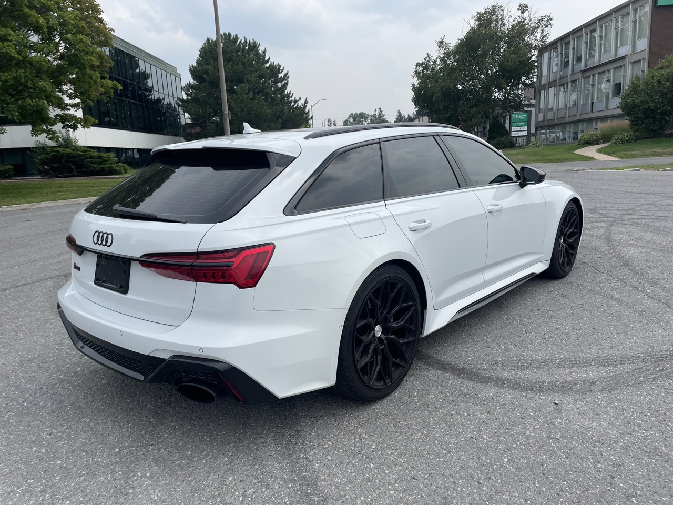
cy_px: 252
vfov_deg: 53.1
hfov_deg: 67.3
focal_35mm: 26
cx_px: 336
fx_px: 505
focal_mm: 4.2
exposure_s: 1/3300
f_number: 1.6
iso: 32
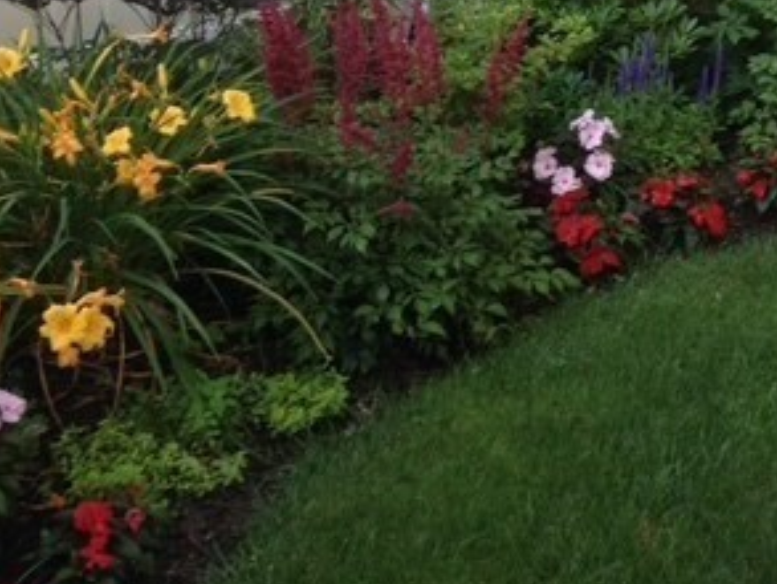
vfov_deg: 20.0
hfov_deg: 26.9
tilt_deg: -20.2
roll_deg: -2.7
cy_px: 50
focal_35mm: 72
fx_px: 1617
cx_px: 507
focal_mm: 4.12
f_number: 2.4
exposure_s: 1/120
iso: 50
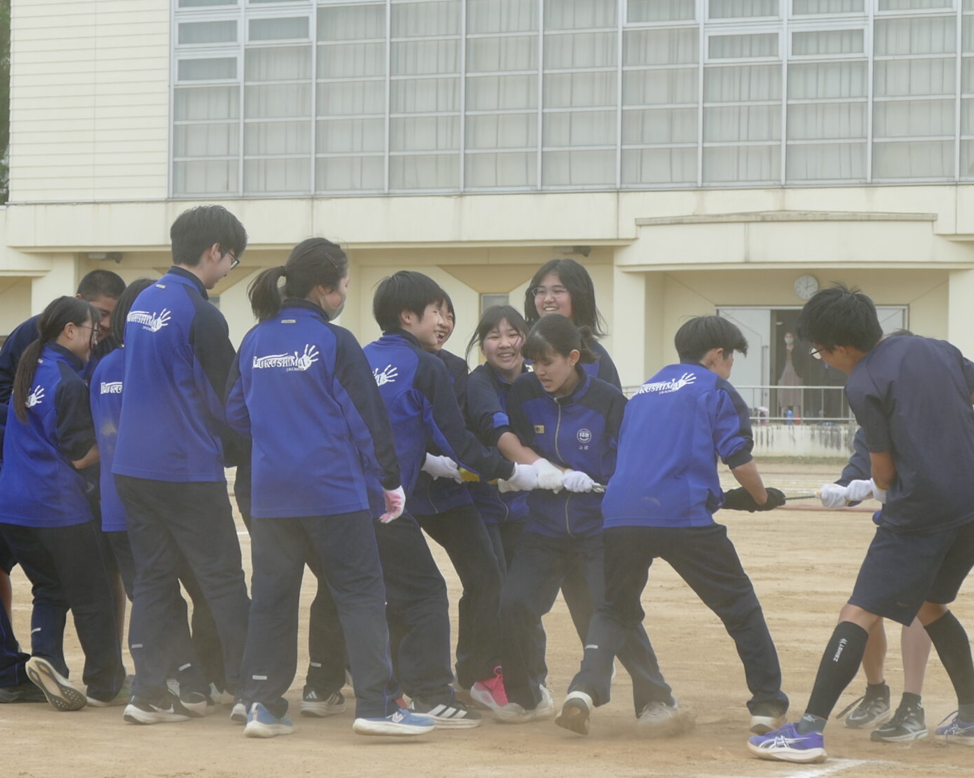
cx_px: 467
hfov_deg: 15.2
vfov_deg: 12.1
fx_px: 3660
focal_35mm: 127
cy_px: 412
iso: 125
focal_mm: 38.48
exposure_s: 1/800
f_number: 3.9
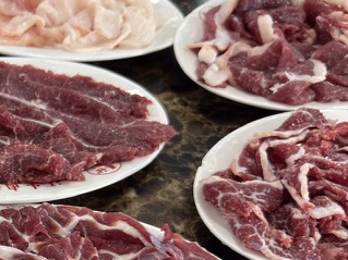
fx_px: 774
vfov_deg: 18.8
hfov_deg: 22.0
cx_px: -137
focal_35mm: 77
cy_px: 226
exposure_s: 1/60
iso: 160
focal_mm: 6.76
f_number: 1.78
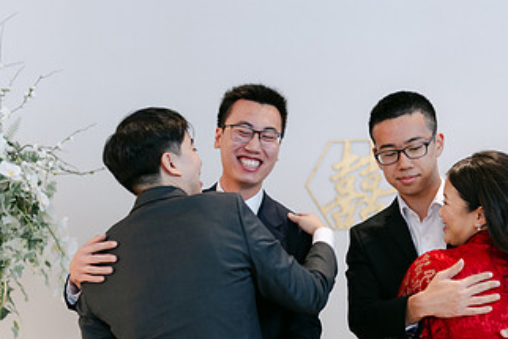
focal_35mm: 63
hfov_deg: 31.9
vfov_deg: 21.2
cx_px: 230
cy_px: 289
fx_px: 889
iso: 250
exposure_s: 1/125
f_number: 1.4
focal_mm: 35
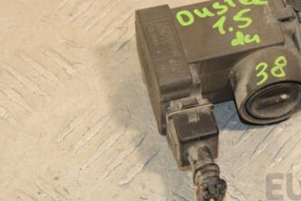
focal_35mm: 177
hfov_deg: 11.6
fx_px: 1480
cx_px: 249
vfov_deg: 7.8
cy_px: 67
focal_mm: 66
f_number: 8
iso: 800
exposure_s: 1/200
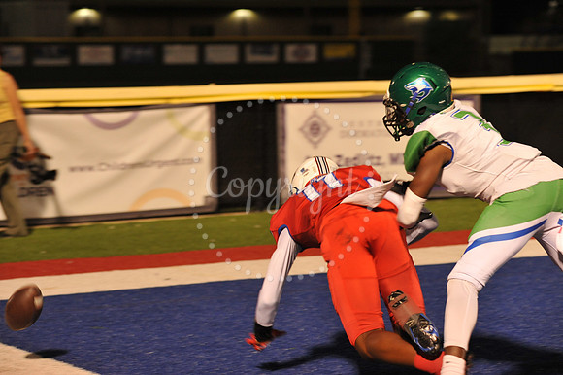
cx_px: 282
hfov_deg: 17.1
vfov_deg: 11.4
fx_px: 1876
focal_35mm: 120
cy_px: 188
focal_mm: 120
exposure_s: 1/200
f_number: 4
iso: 2000
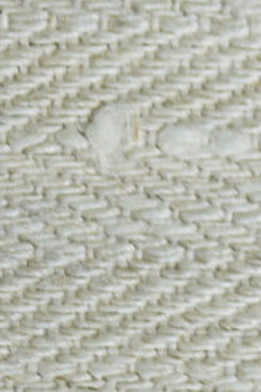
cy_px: -136
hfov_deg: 2.6
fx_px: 5470
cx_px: 1108
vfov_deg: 4.1
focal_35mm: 503
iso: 160
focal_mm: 30
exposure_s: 1/250
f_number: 2.8
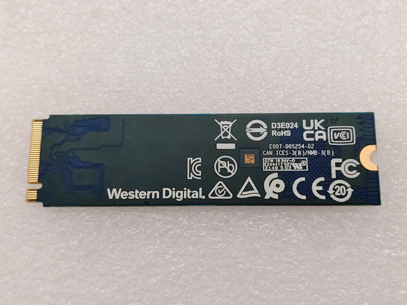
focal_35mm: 49
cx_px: 204
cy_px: 152
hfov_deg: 38.9
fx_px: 576
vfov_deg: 29.7
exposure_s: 1/150
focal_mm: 4.36
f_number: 1.8
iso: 50
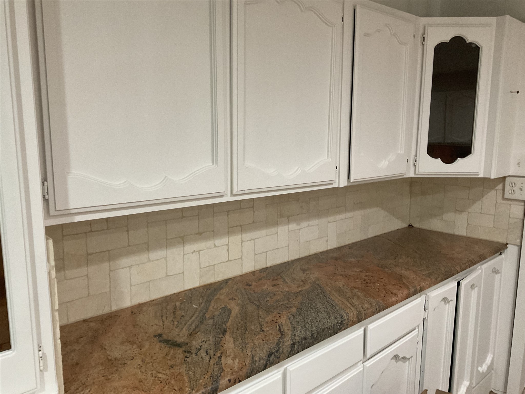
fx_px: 440
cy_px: 197
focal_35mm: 29
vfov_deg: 48.2
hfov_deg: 61.7
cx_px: 262
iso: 200
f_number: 1.8
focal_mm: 3
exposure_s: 1/60
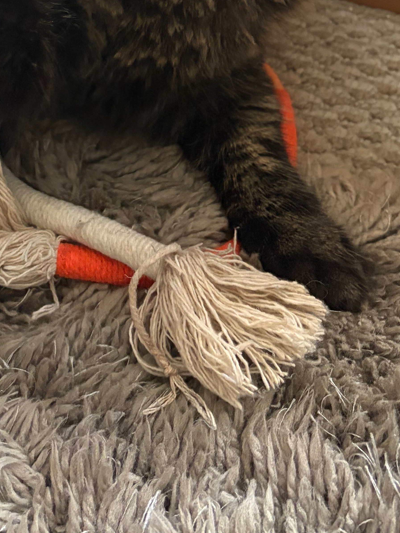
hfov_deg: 23.1
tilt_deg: -34.6
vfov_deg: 28.6
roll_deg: +3.9
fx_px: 955
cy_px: -36
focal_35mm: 62
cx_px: 53
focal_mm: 5.96
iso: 500
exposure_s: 1/60
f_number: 1.6
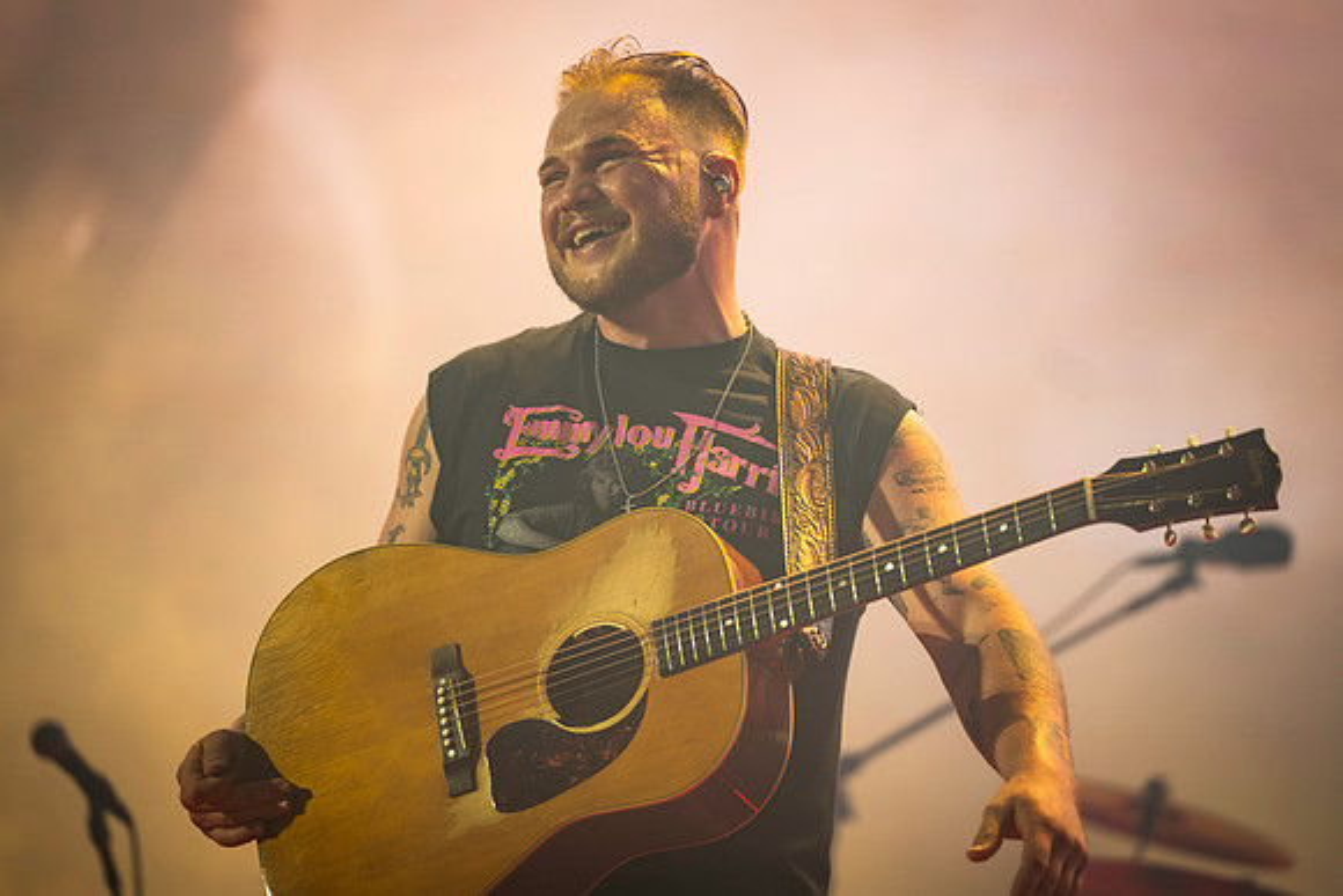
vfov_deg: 5.7
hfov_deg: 8.5
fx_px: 9014
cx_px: 811
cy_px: 388
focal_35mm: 242
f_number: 2.8
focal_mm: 200
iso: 400
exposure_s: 1/320
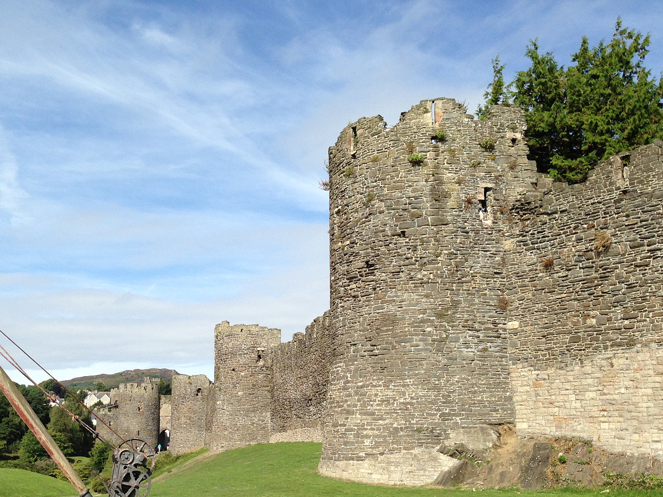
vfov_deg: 32.6
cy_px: 327
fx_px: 843
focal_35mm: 44
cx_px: 233
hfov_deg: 42.5
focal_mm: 4.13
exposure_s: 1/1595
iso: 50
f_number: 2.4
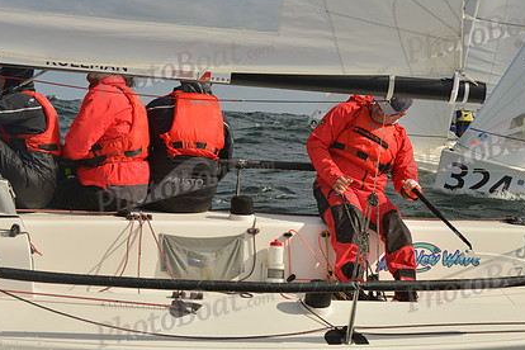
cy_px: 231
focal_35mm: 98
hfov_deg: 20.8
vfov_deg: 13.9
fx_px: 1429
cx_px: 341
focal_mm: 70
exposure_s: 1/1600
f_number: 11
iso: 400
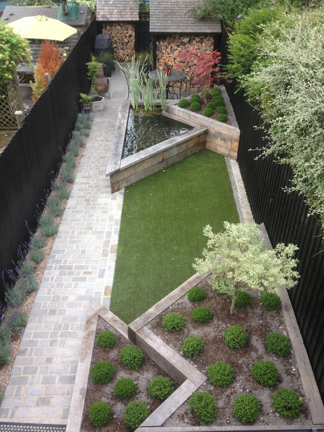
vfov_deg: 52.6
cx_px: 162
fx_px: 437
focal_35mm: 35
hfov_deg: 40.7
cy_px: 216
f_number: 2.4
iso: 64
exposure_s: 1/40
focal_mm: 4.28
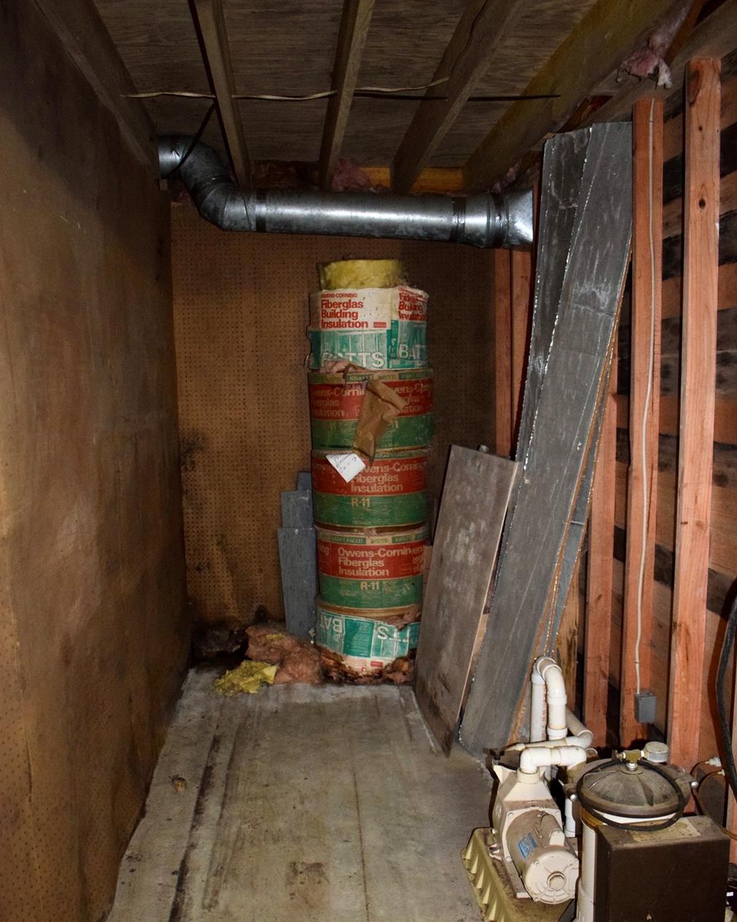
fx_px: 846
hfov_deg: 47.1
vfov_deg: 57.0
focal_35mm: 31
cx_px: 374
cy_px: 523
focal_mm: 18
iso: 3200
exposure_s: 1/60
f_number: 3.5
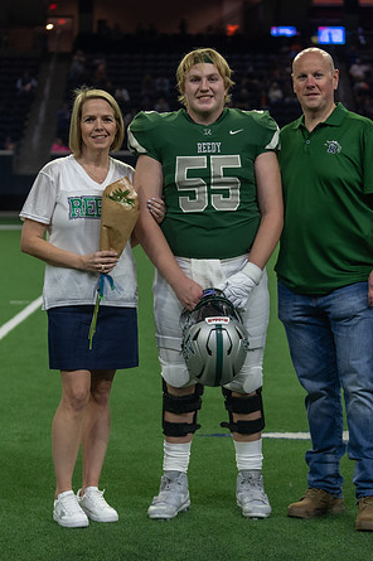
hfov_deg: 11.8
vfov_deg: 17.7
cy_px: 261
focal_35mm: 116
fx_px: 1806
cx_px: 202
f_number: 2.8
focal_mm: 70
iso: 1000
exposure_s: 1/320
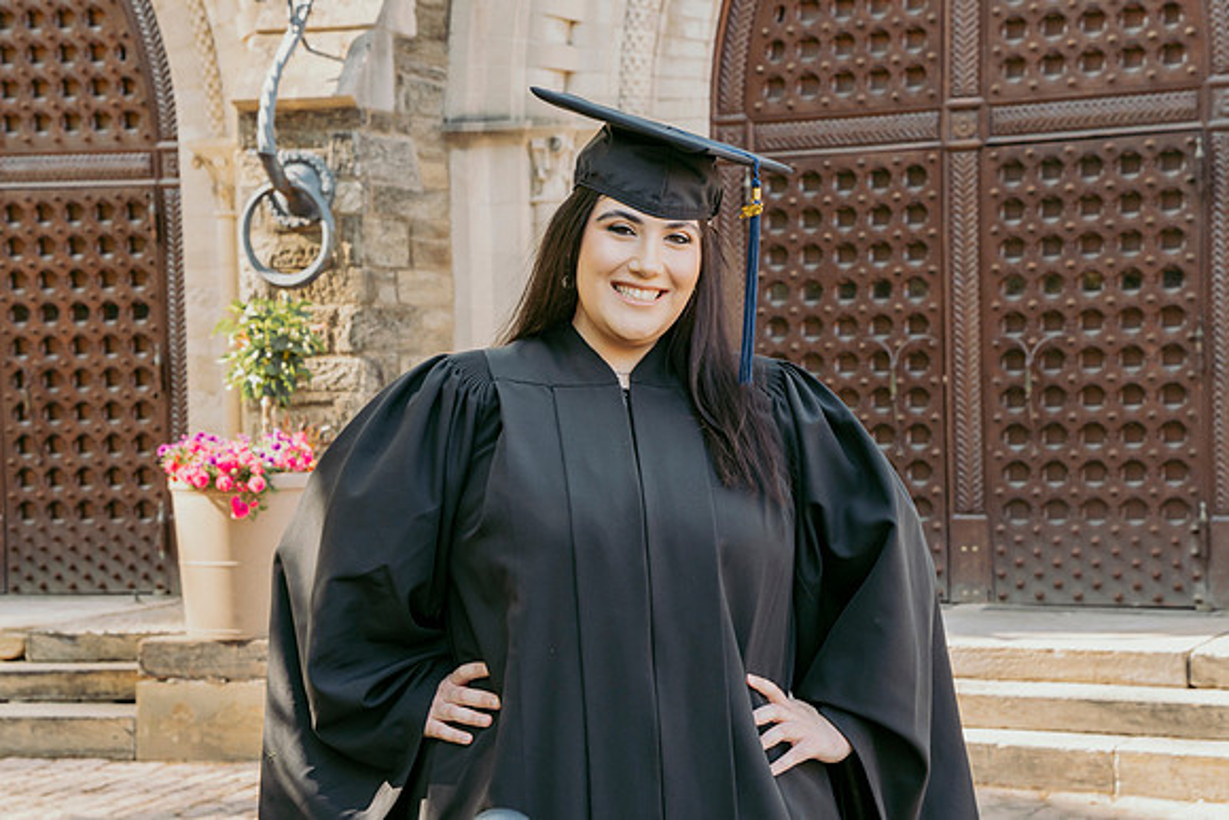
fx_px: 2838
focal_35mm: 83
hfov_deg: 24.4
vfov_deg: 16.4
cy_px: 410
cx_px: 614
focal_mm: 82
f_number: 11
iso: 800
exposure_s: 1/60
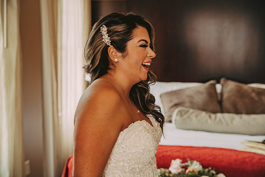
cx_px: 132
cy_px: 88
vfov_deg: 26.0
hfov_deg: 38.2
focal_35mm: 52
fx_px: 383
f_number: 3.5
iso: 800
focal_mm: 52
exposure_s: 1/100
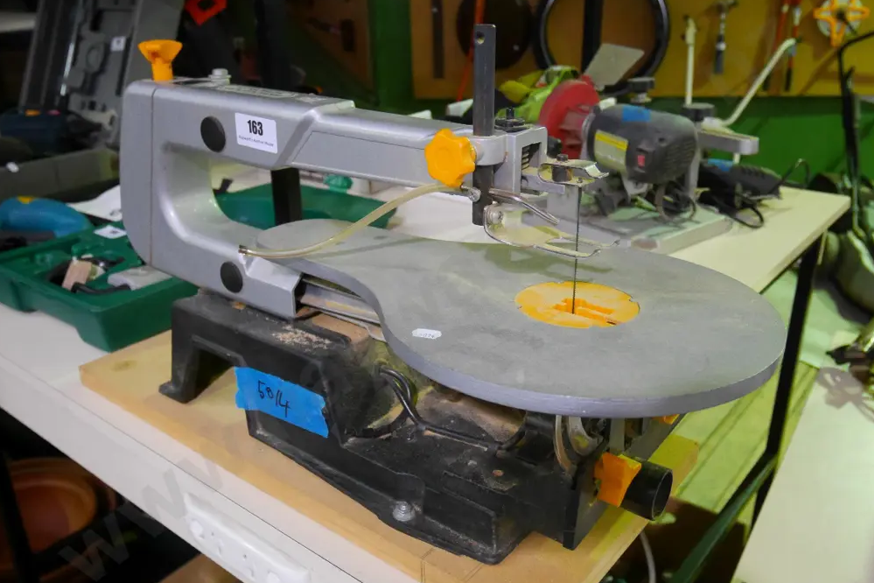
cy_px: 302
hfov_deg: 58.7
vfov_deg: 41.1
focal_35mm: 32
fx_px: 777
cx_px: 428
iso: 3200
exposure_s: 1/60
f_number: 4
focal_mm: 15
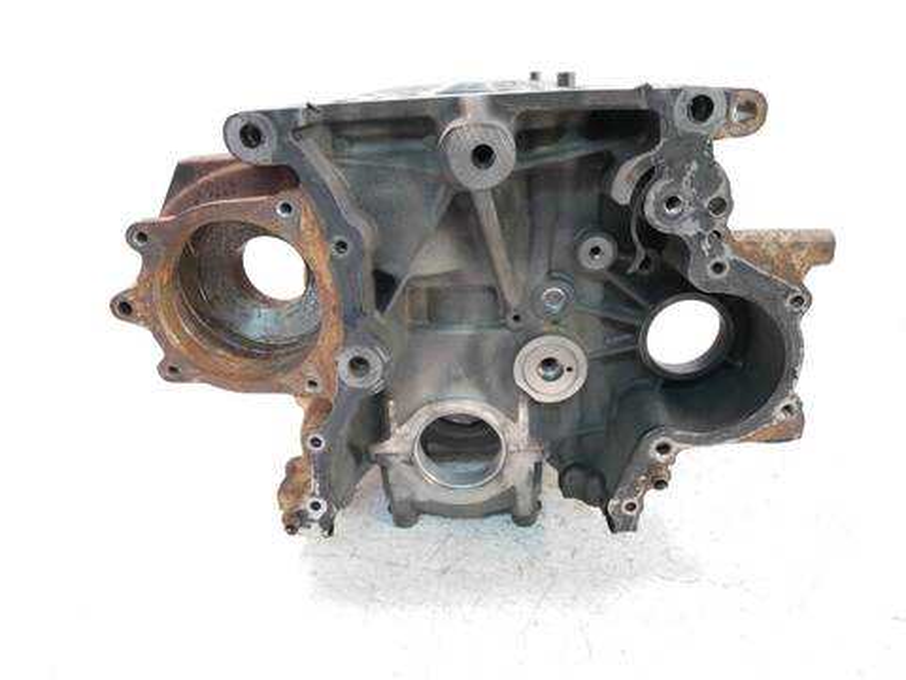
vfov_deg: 56.8
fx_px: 628
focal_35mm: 24
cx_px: 453
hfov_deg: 71.6
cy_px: 340
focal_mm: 12
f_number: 3.5
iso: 2500
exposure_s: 1/60
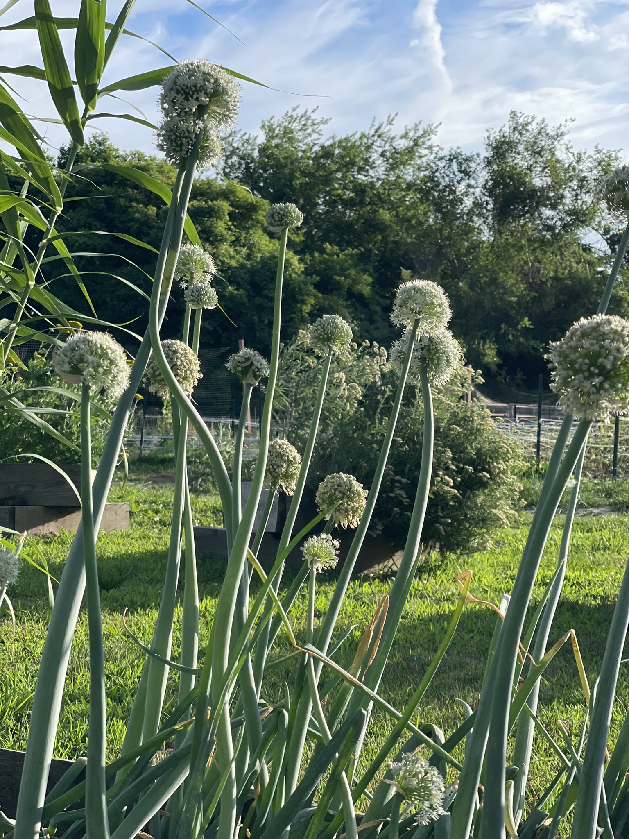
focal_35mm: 64
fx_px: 1551
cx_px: 314
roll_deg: +1.1
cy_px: 420
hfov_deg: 22.9
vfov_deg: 30.3
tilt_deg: +1.0
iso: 32
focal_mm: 7.5
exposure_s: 1/485
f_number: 2.2
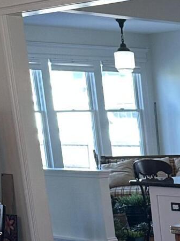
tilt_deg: -16.1
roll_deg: +0.2
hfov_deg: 12.6
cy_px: 355
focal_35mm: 107
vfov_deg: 16.8
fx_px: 743
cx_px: 327
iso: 200
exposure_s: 1/120
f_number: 1.78
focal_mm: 6.86
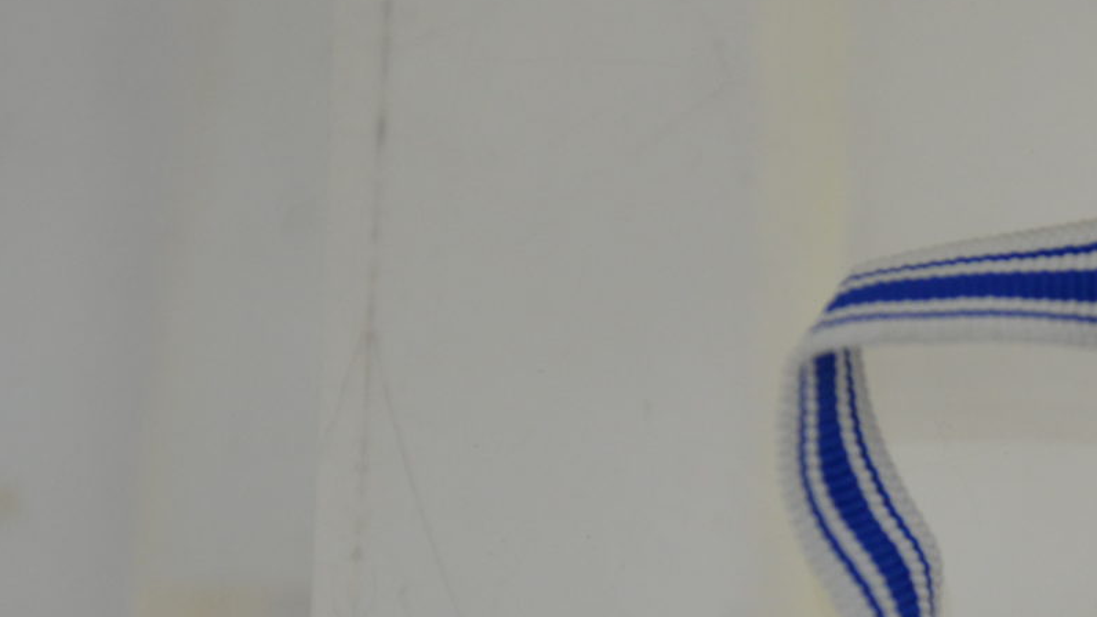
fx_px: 13952
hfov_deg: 4.5
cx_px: 1365
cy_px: 774
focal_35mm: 480
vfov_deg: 2.5
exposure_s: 1/320
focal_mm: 95
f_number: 5.6
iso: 400
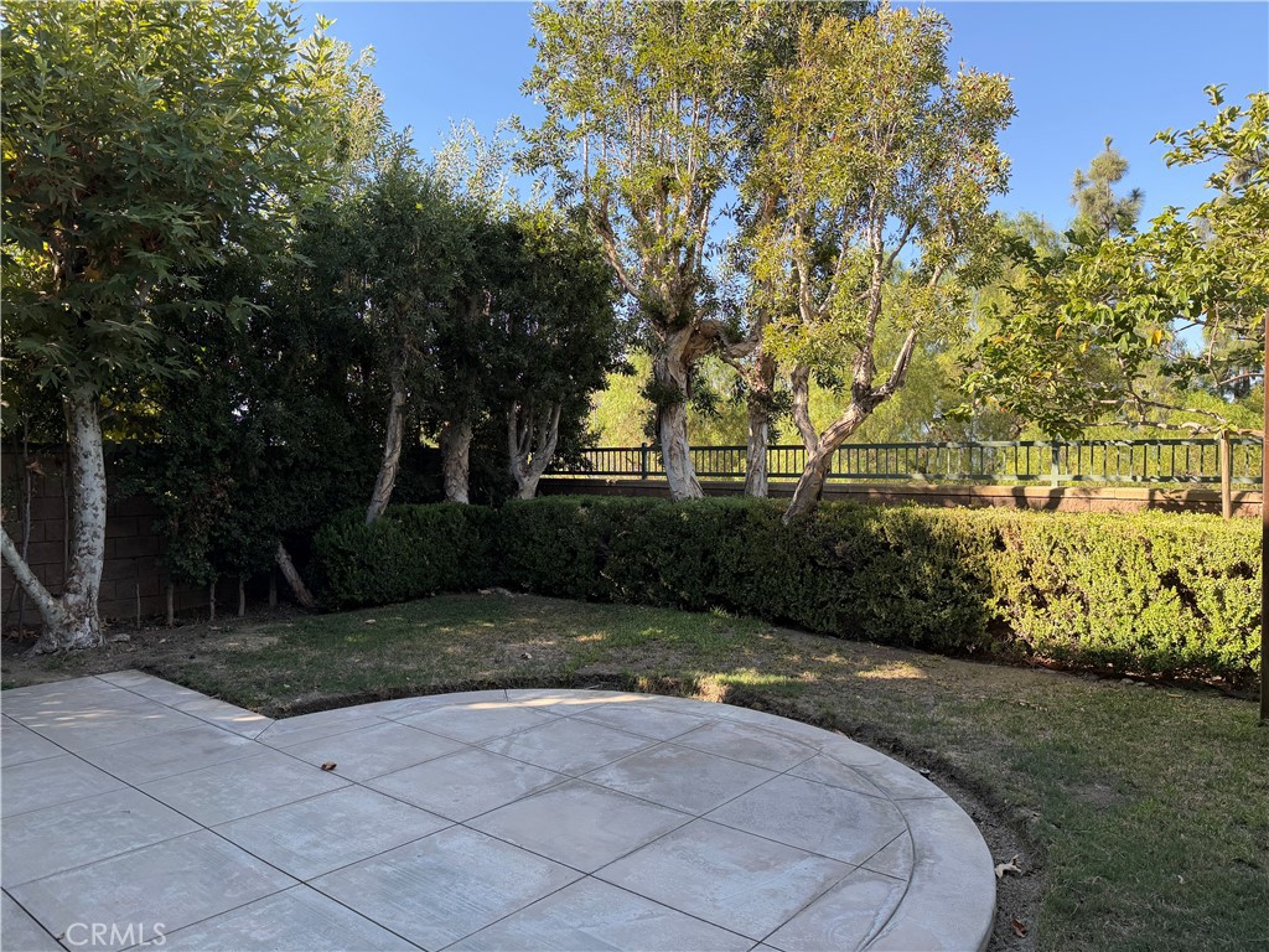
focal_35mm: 24
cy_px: 476
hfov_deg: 71.6
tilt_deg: -0.9
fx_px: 880
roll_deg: +0.4
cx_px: 634
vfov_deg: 56.8
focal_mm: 6.76
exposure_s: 1/992
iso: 100
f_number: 1.78
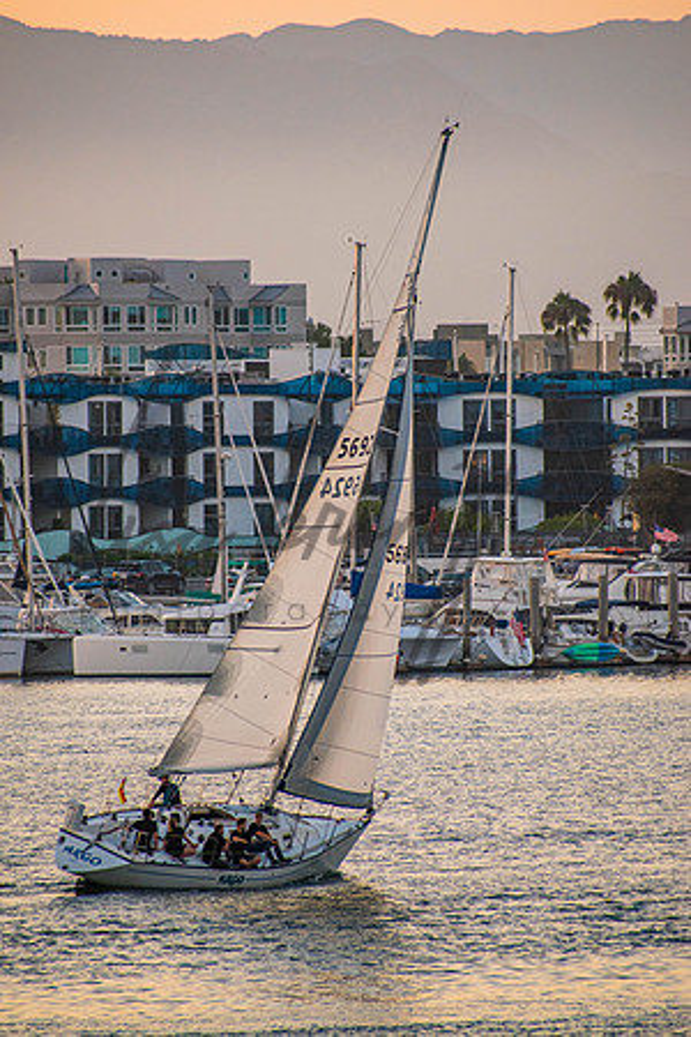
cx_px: 346
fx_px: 12955
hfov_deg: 3.1
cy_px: 518
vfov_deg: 4.6
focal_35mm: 450
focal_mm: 300
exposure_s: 1/320
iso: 800
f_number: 6.3
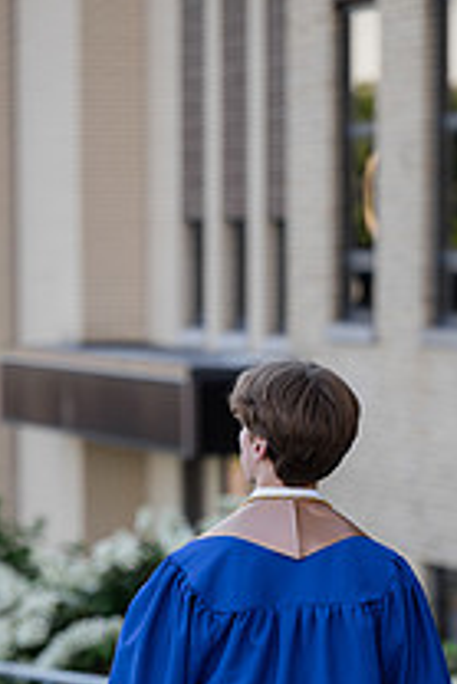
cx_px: 273
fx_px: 4524
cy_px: 700
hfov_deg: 5.8
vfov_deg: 8.6
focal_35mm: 238
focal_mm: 110
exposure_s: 1/640
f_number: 2.8
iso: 250
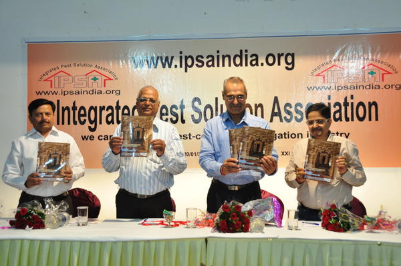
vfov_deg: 31.8
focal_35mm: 42
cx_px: 200
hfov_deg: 46.4
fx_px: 467
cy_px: 133
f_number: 4.5
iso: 800
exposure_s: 1/50
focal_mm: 28
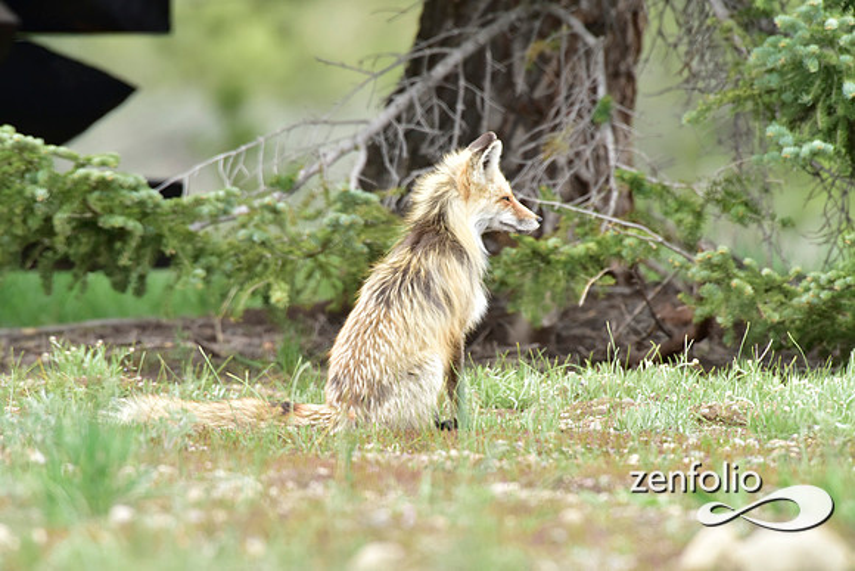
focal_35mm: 850
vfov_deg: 1.6
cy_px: 286
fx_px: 20191
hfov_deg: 2.4
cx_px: 428
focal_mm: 850
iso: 800
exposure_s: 1/500
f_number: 9
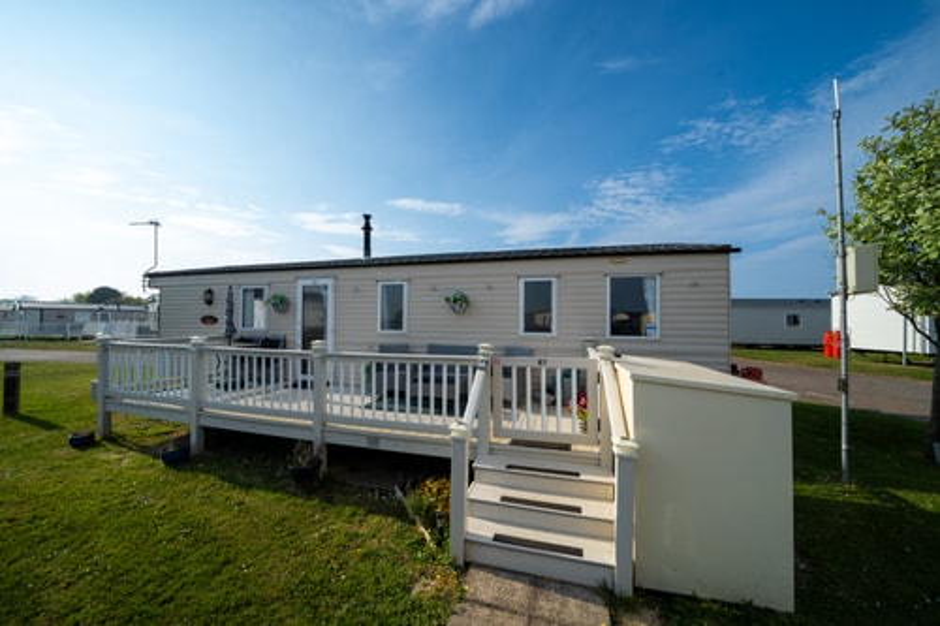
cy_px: 313
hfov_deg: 112.2
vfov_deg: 89.5
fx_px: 316
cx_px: 470
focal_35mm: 12
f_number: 11
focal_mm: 12
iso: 50
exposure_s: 1/80
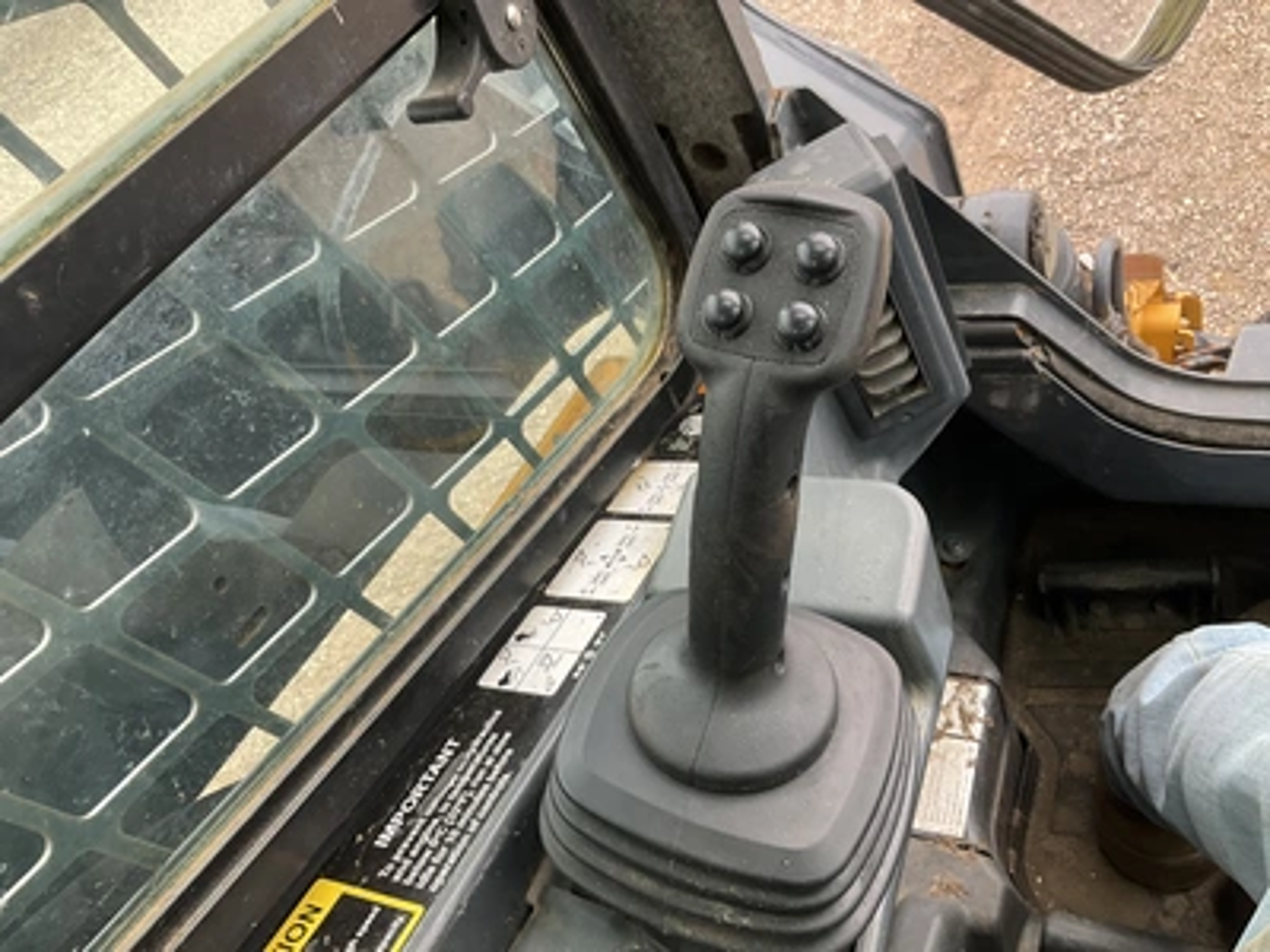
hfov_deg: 61.7
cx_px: 635
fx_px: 1064
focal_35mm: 29
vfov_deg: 48.2
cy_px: 476
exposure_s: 1/122
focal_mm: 3
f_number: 1.8
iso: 50
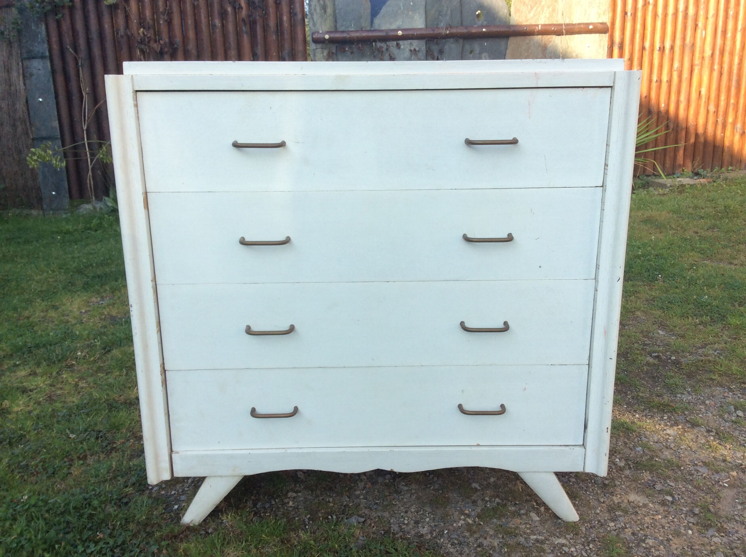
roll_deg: +2.5
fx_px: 689
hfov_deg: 56.9
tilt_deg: -16.4
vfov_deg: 44.1
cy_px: 278
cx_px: 373
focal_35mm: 32
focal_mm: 3.3
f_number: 2.4
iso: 32
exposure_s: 1/309
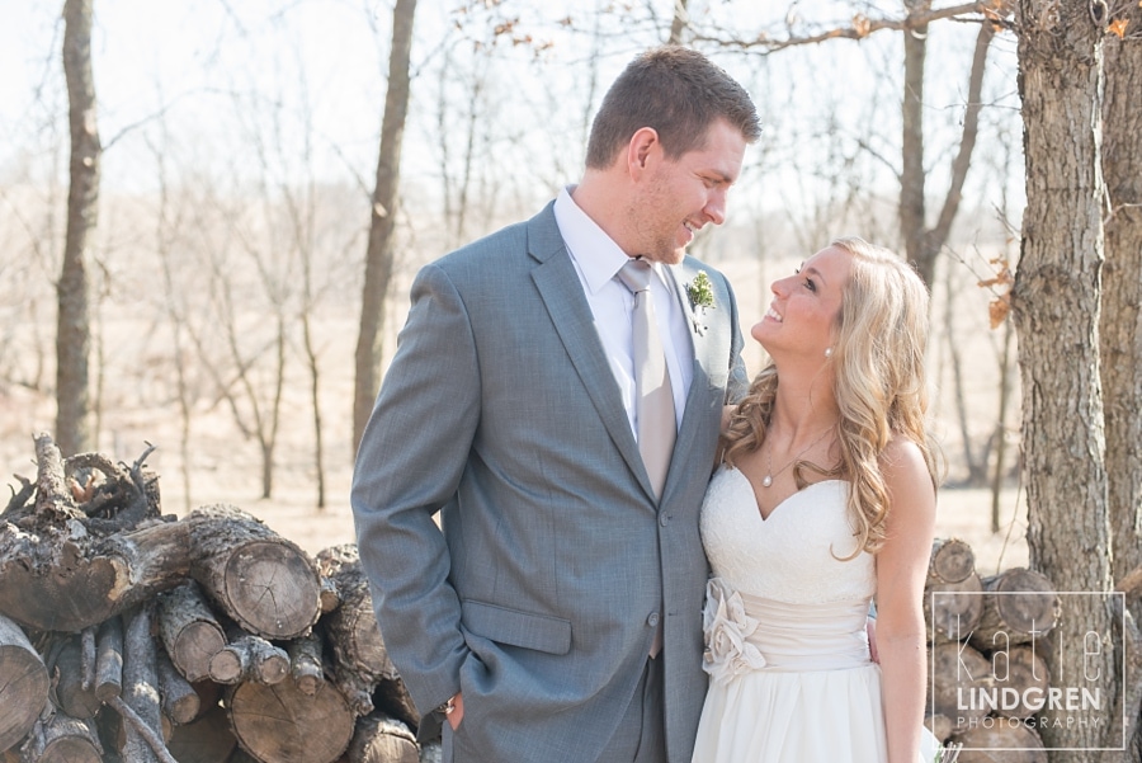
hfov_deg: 39.6
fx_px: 1587
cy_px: 382
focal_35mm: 50
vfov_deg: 27.0
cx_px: 571
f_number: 4
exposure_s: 1/800
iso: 400
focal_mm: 50
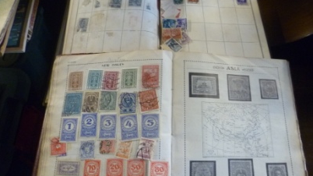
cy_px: 75
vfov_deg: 34.6
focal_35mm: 34
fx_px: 282
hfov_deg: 58.0
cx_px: 170
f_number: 2.8
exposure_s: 1/30
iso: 400
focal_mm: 5
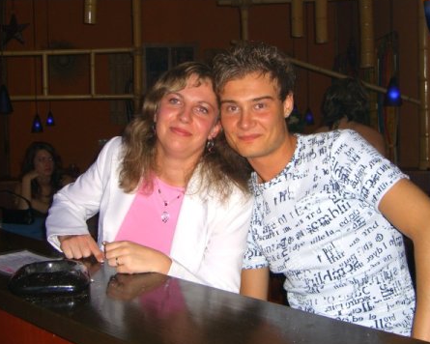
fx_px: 636
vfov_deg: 30.2
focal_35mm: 50
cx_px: 219
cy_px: 133
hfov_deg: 37.3
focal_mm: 7.9
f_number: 2.8
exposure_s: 1/60
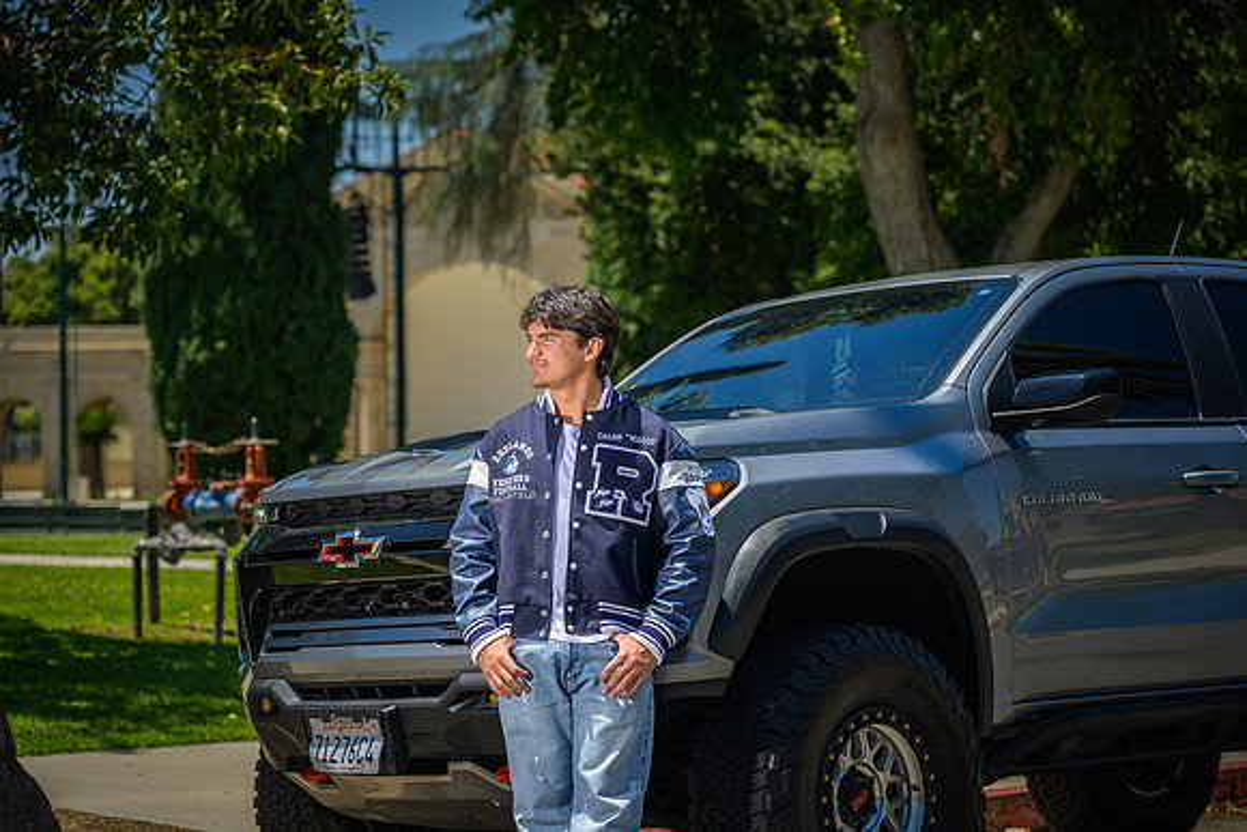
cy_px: 416
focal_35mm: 94
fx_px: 3257
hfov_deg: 21.7
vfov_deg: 14.6
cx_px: 624
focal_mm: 94
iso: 800
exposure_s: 1/6400
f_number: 4
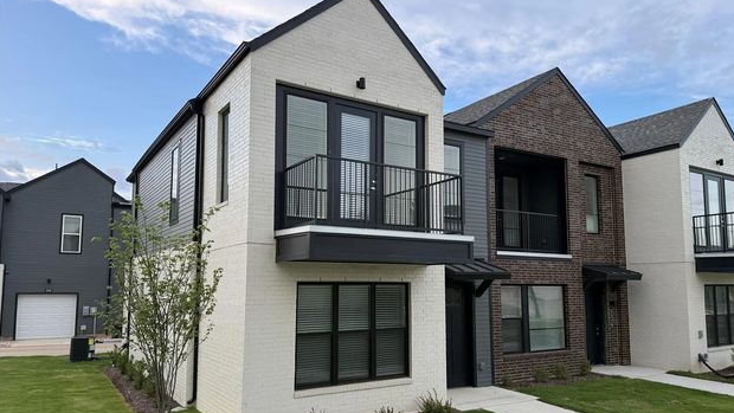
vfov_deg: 42.9
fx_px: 526
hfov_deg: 69.8
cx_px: 378
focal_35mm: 27
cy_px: 230
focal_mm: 6.76
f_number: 1.78
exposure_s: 1/735
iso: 100
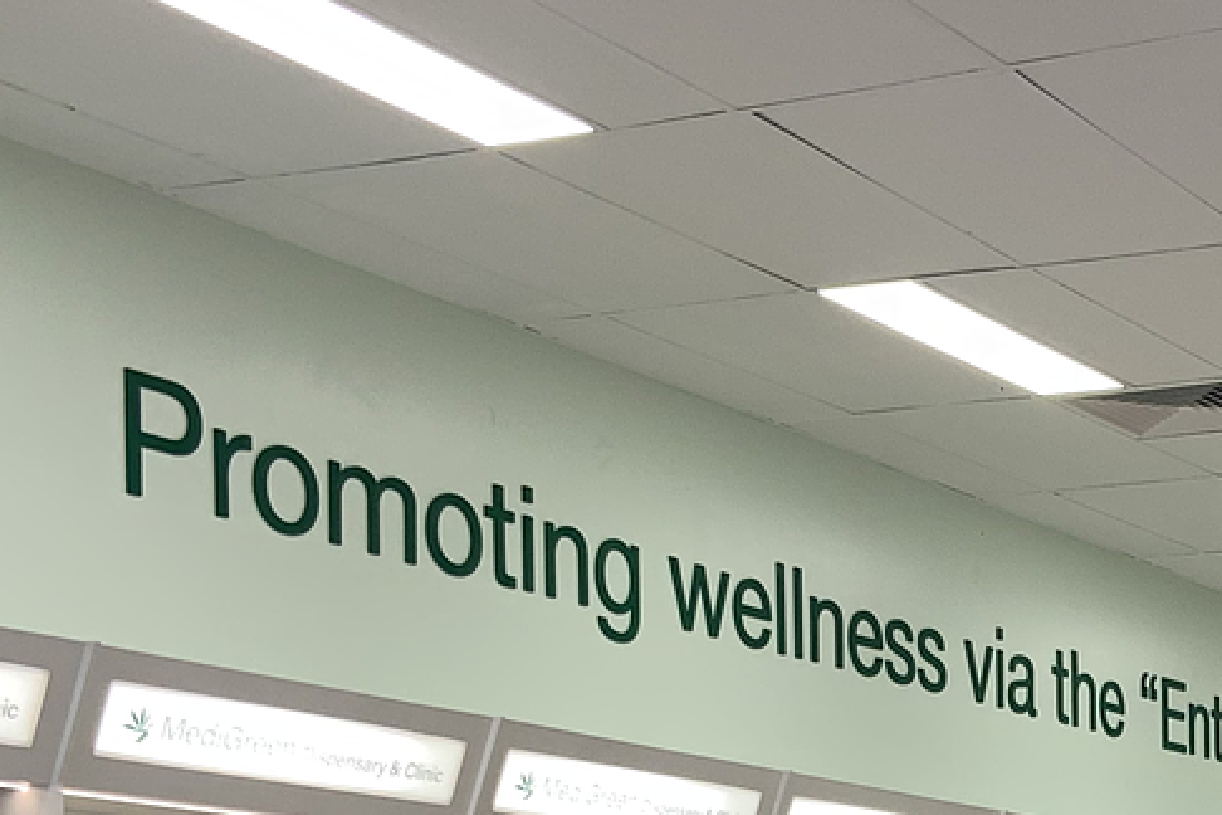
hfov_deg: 21.8
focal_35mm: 89
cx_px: 1318
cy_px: 1160
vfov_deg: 14.5
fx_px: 3021
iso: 32
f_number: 1.8
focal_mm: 4.25
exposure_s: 1/100
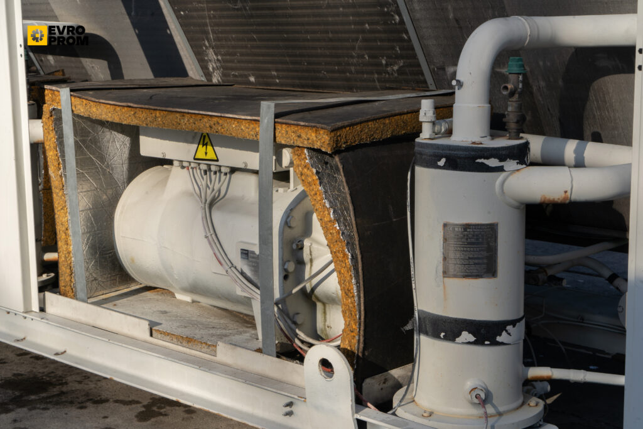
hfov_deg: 32.4
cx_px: 322
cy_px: 214
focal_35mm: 62
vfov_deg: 21.9
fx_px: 1107
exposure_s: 1/80
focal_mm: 62
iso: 100
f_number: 18
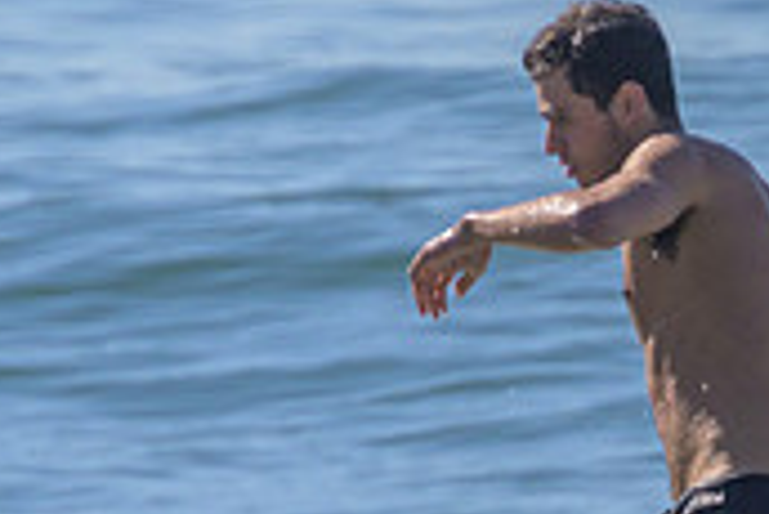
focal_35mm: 2702
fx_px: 57765
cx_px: 438
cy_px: 708
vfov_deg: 0.5
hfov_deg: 0.8
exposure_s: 1/2000
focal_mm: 800
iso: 560
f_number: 11
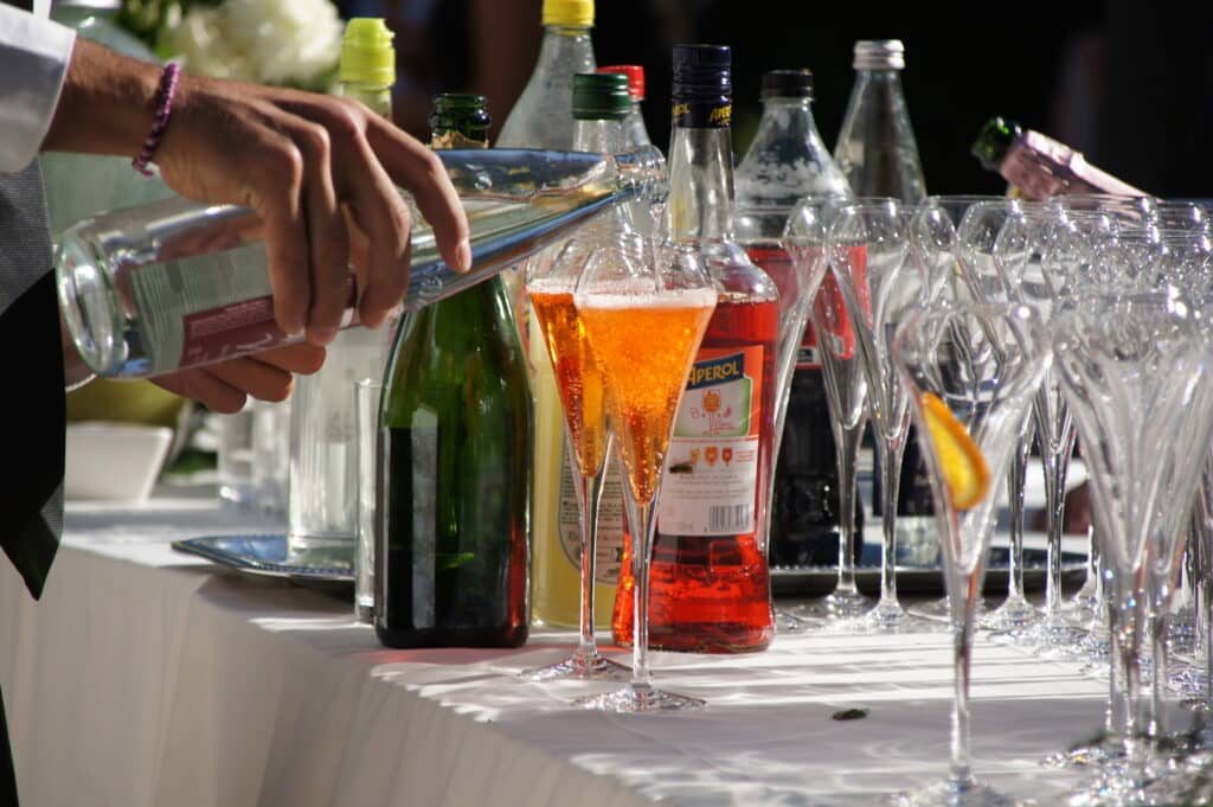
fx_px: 10100
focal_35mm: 300
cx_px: 606
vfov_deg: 4.6
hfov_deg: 6.9
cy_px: 404
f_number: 6.3
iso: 100
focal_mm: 200
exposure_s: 1/320
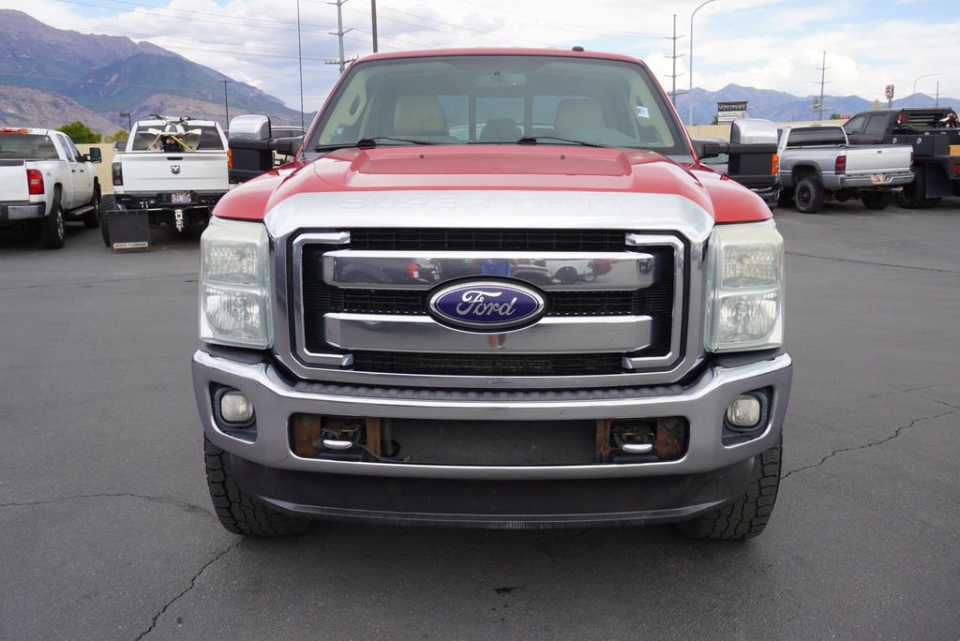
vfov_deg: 40.0
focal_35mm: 33
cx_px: 480
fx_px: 880
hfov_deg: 57.2
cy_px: 320
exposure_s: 1/100
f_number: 7.1
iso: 100
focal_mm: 22
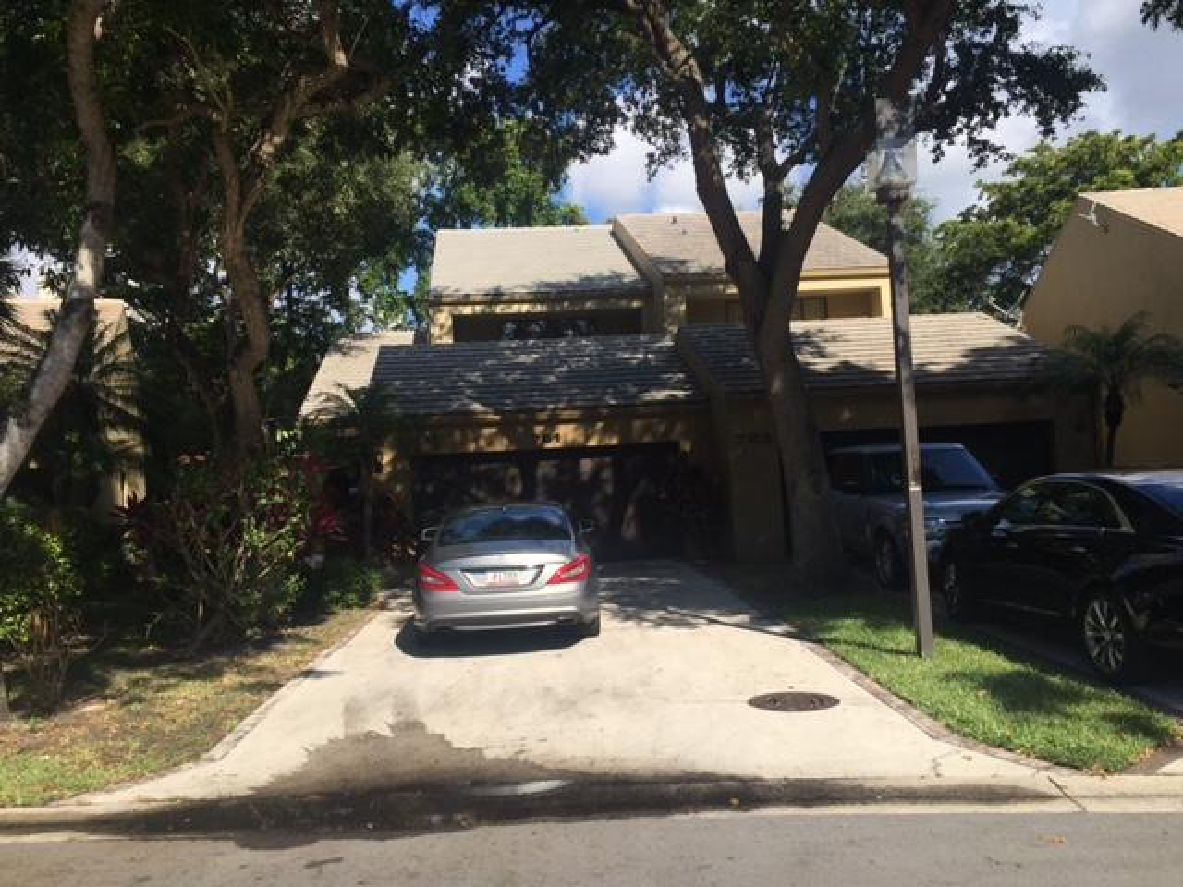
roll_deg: +1.7
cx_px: 592
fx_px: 991
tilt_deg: +4.8
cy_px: 444
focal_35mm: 29
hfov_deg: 61.7
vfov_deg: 48.2
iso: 32
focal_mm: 4.15
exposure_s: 1/2825
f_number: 2.2
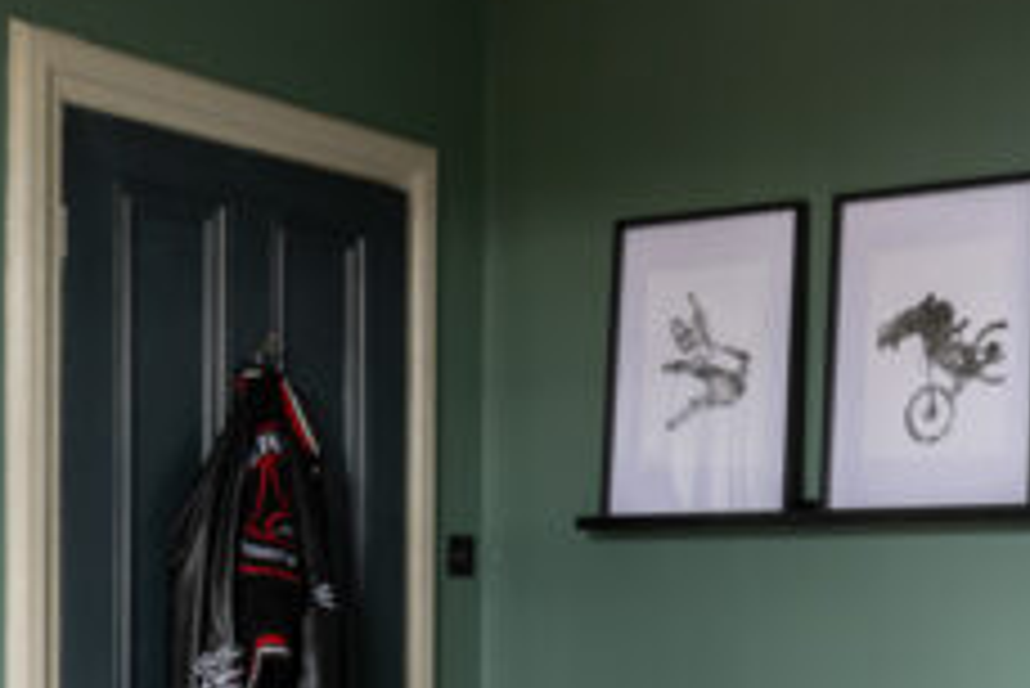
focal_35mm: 68
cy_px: 663
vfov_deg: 19.5
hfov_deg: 28.9
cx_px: 832
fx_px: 1947
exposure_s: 1/1.67
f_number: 8
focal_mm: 15
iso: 200
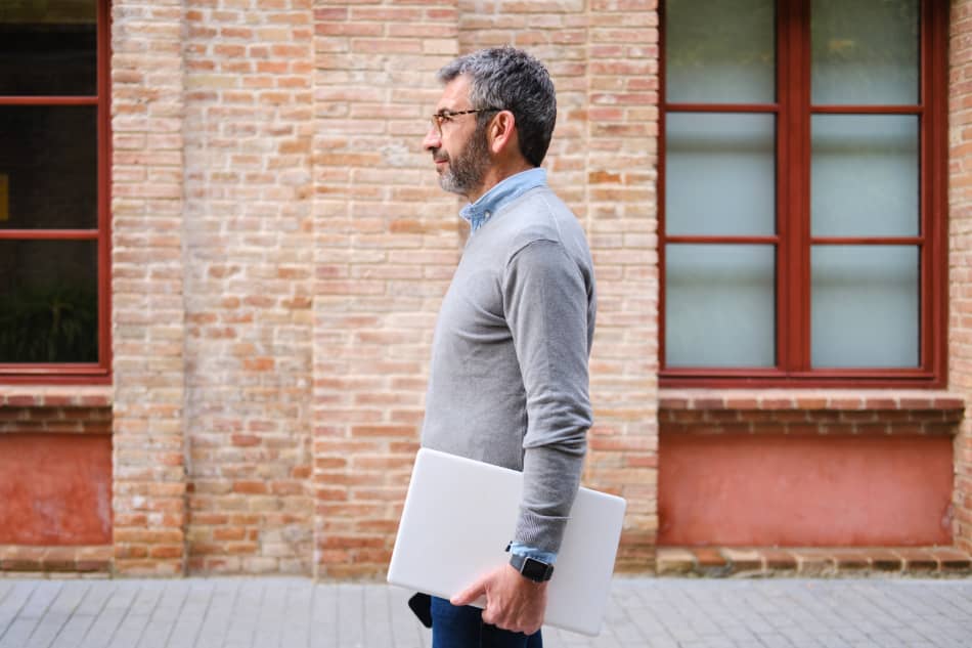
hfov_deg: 37.5
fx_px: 1431
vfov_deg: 25.5
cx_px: 486
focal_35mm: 53
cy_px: 324
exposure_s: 1/250
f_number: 2.2
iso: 320
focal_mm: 35
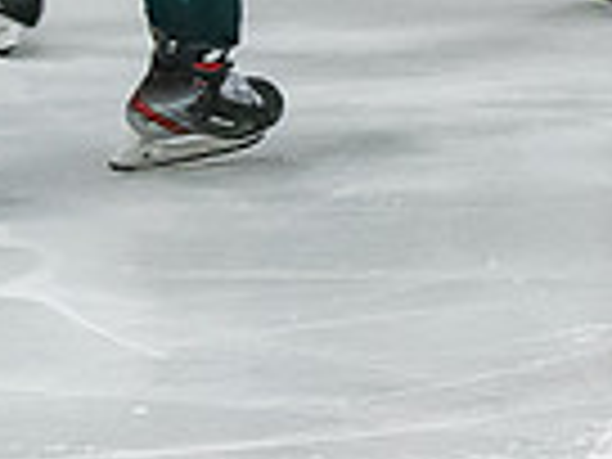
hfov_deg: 2.6
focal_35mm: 771
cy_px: -446
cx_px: 1038
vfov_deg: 1.9
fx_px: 13631
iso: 2500
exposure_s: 1/800
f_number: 3.5
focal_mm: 92
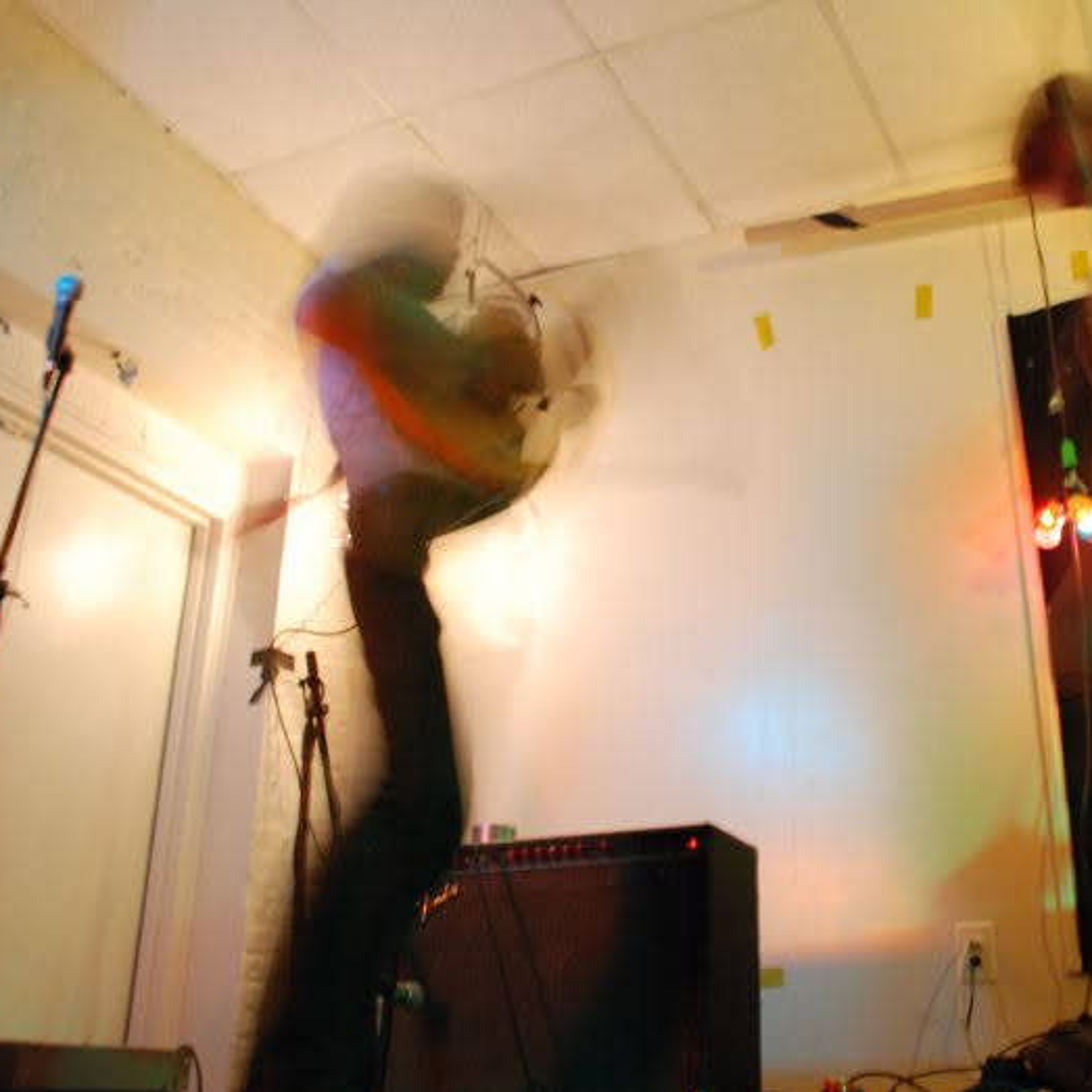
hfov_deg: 42.1
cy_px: 542
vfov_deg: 42.8
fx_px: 1392
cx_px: 747
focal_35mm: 39
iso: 1000
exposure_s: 1/2
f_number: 5.6
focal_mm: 20
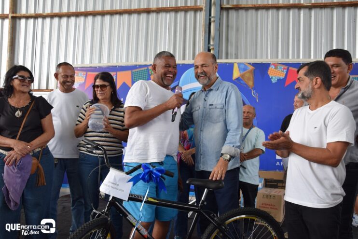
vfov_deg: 41.7
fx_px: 313
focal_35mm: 32
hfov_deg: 59.5
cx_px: 179
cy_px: 120
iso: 400
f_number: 7.1
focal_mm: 21
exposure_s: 1/200
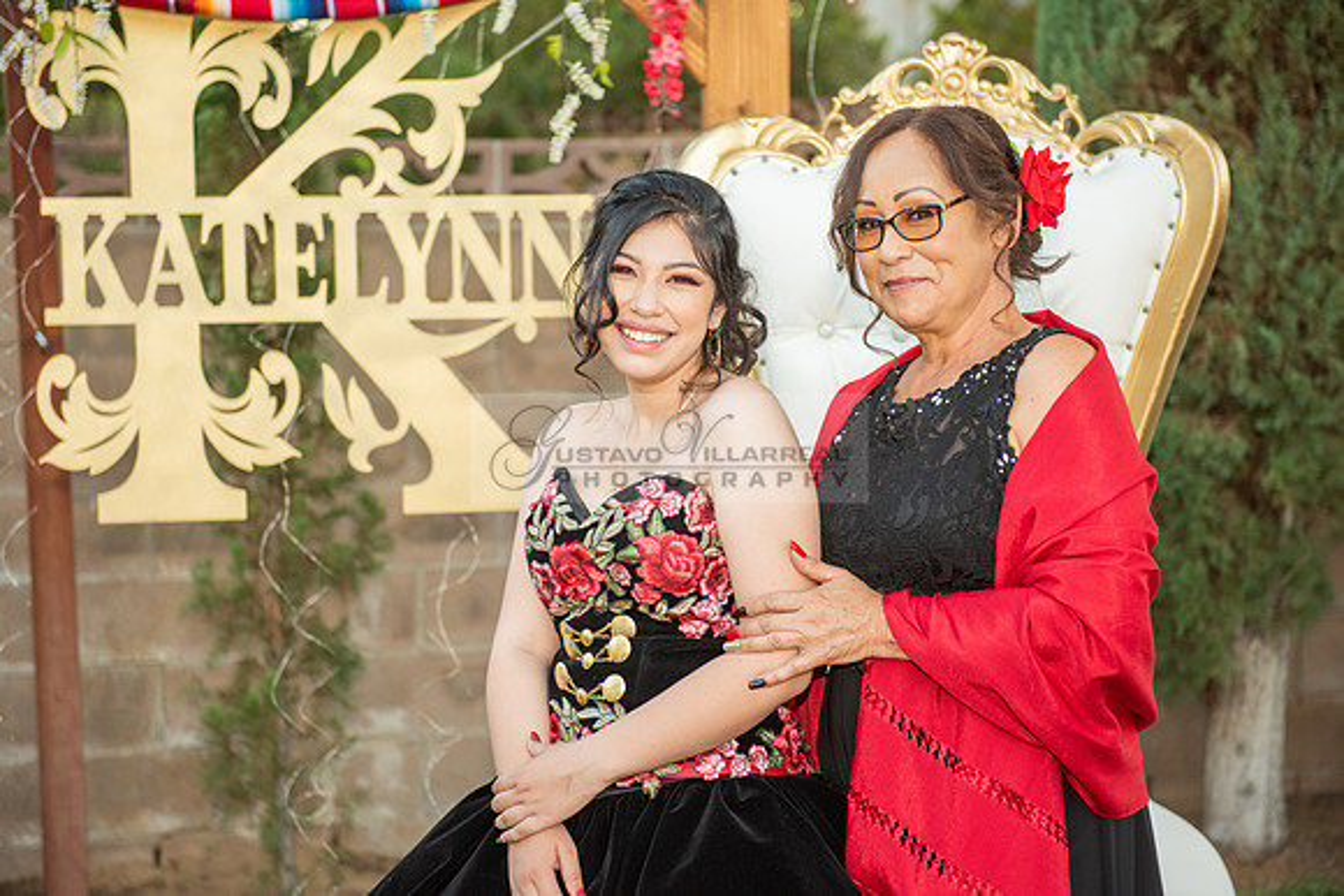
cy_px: 448
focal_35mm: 70
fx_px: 2614
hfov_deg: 28.8
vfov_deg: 19.5
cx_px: 672
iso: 400
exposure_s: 1/200
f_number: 3.5
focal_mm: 70
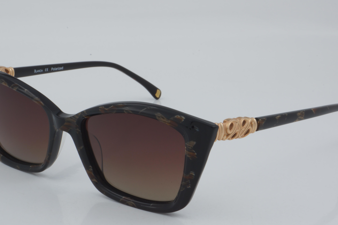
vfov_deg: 15.4
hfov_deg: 22.9
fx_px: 836
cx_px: 164
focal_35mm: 89
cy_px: 130
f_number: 32
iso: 100
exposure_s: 1/3
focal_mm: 50
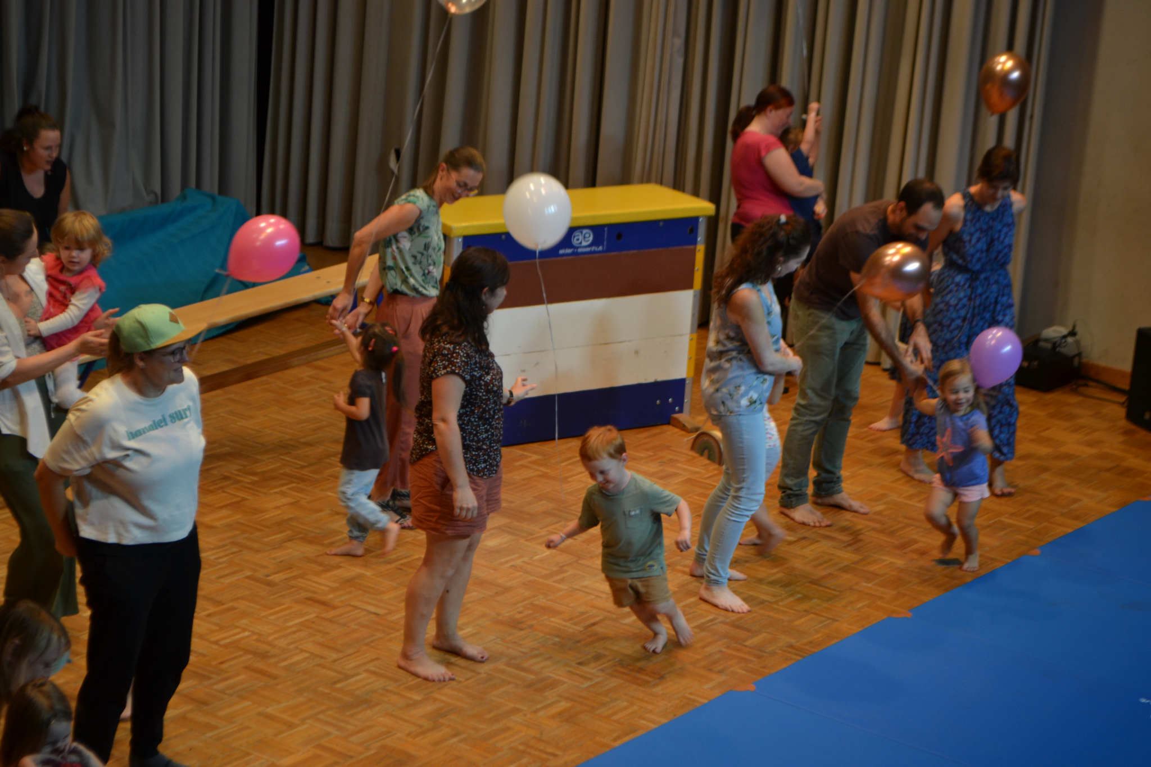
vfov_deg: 16.6
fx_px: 2637
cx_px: 576
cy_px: 384
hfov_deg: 24.6
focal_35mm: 82
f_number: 5.6
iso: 400
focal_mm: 55
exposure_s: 1/100
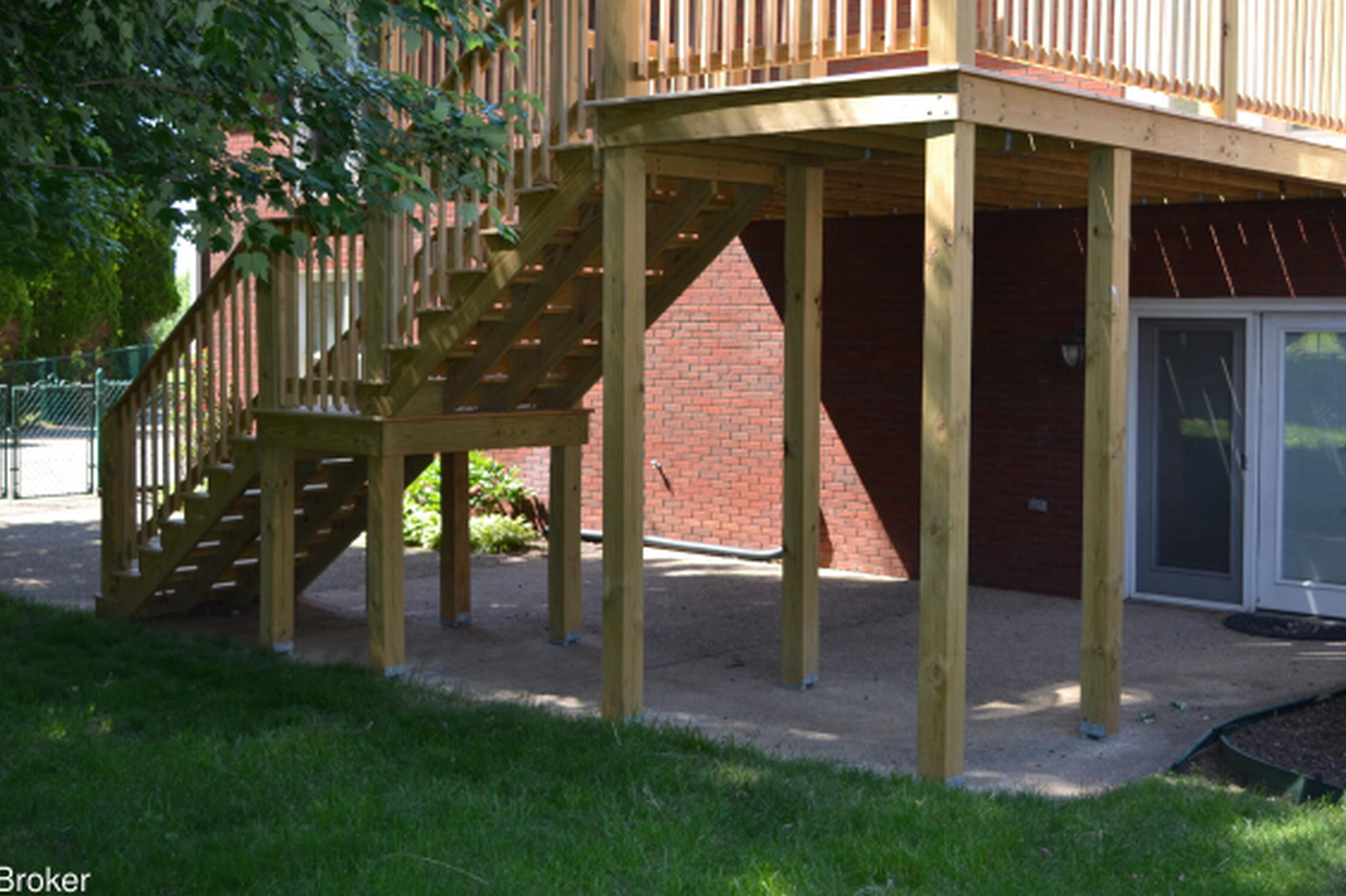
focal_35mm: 48
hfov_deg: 41.1
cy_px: 337
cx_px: 672
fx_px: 1794
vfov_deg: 28.0
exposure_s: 1/125
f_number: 4
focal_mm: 24
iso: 110
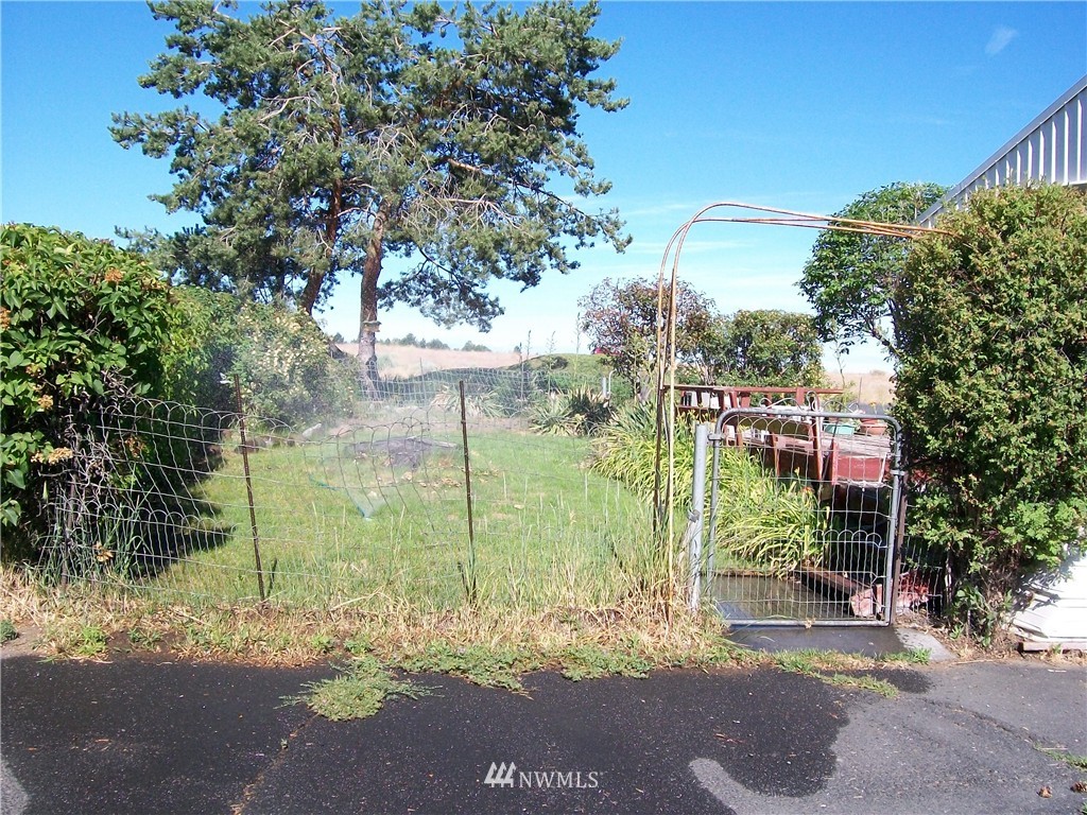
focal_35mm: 36
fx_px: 1130
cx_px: 544
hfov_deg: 51.4
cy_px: 408
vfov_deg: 39.7
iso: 80
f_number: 4.8
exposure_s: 1/320
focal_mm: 6
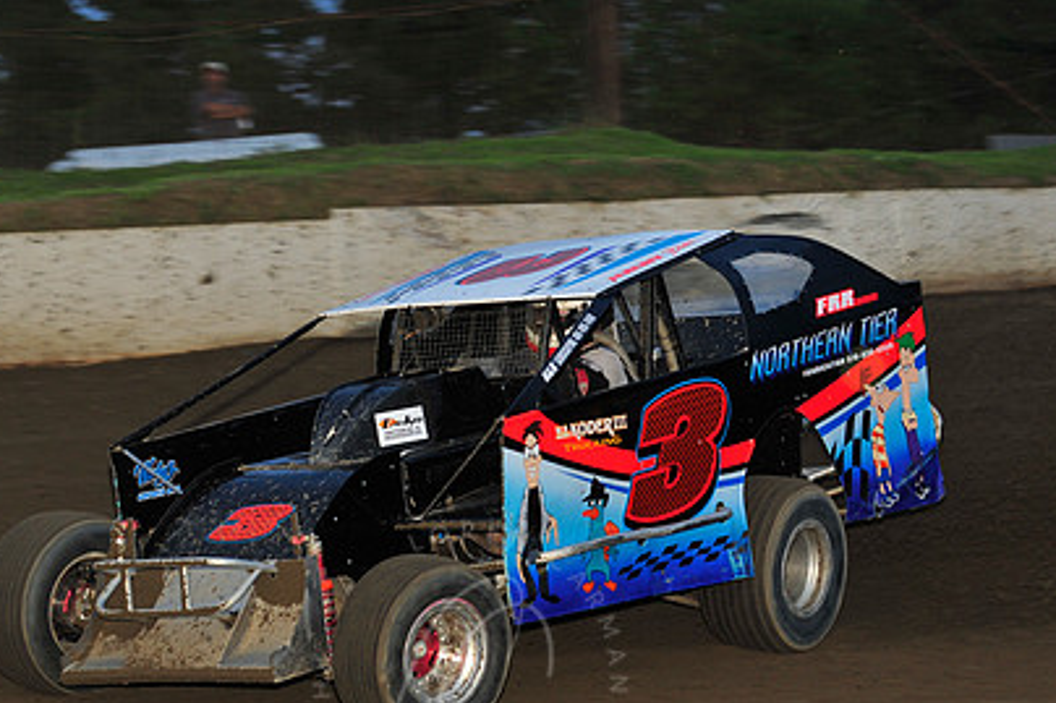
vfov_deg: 7.1
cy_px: 439
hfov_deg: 10.6
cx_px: 468
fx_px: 5688
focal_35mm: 194
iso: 640
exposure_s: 1/320
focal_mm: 135
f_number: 6.3
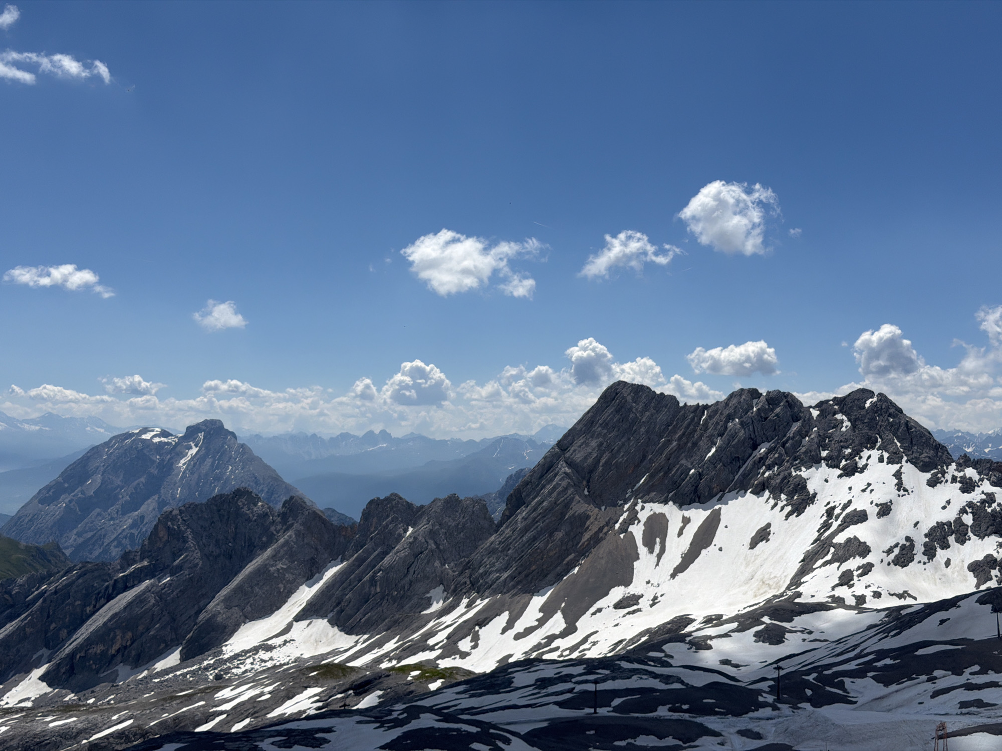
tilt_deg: +2.3
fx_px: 1389
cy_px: 376
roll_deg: -1.9
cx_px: 501
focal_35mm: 48
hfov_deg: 39.7
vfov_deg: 30.3
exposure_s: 1/13333
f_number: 1.78
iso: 64
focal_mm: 6.76
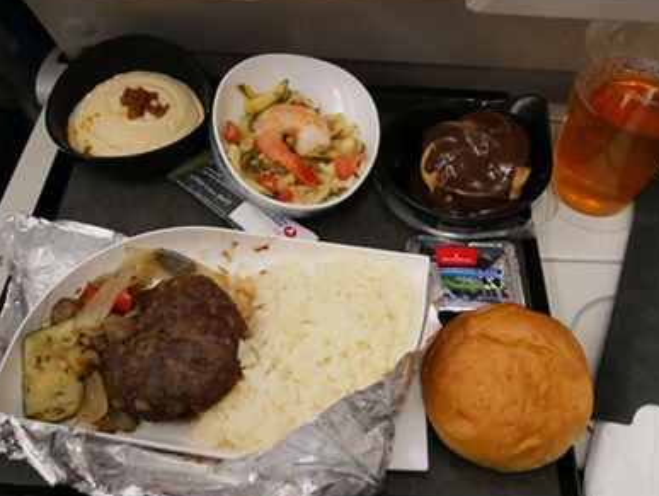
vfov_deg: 45.5
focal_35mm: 31
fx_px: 591
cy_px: 242
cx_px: 358
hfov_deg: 58.2
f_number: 3.5
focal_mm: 12
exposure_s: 1/10
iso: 3200
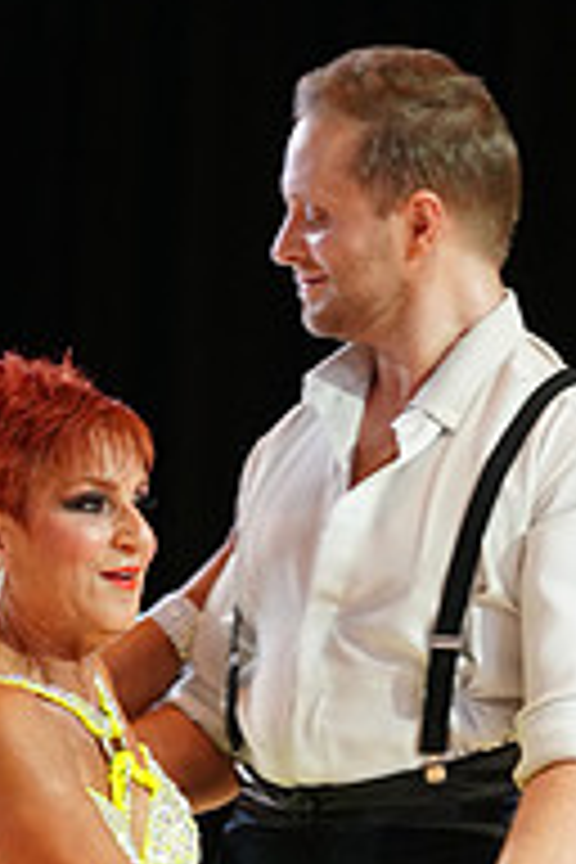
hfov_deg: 2.4
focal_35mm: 570
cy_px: 1202
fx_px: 13679
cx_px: 92
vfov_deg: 3.6
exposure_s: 1/250
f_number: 4
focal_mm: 189
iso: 2500
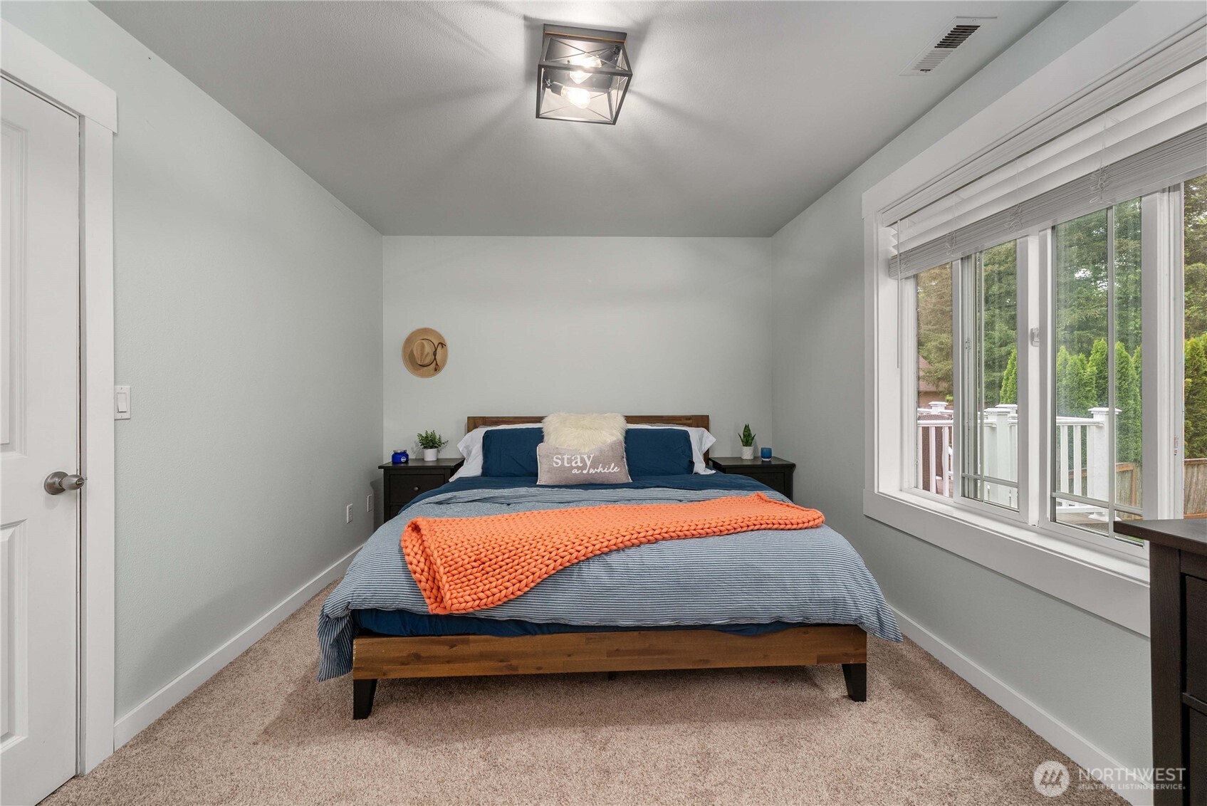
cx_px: 604
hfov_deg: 104.2
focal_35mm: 14
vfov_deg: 81.3
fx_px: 470
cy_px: 403
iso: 1000
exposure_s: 1/4
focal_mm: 14
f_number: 8
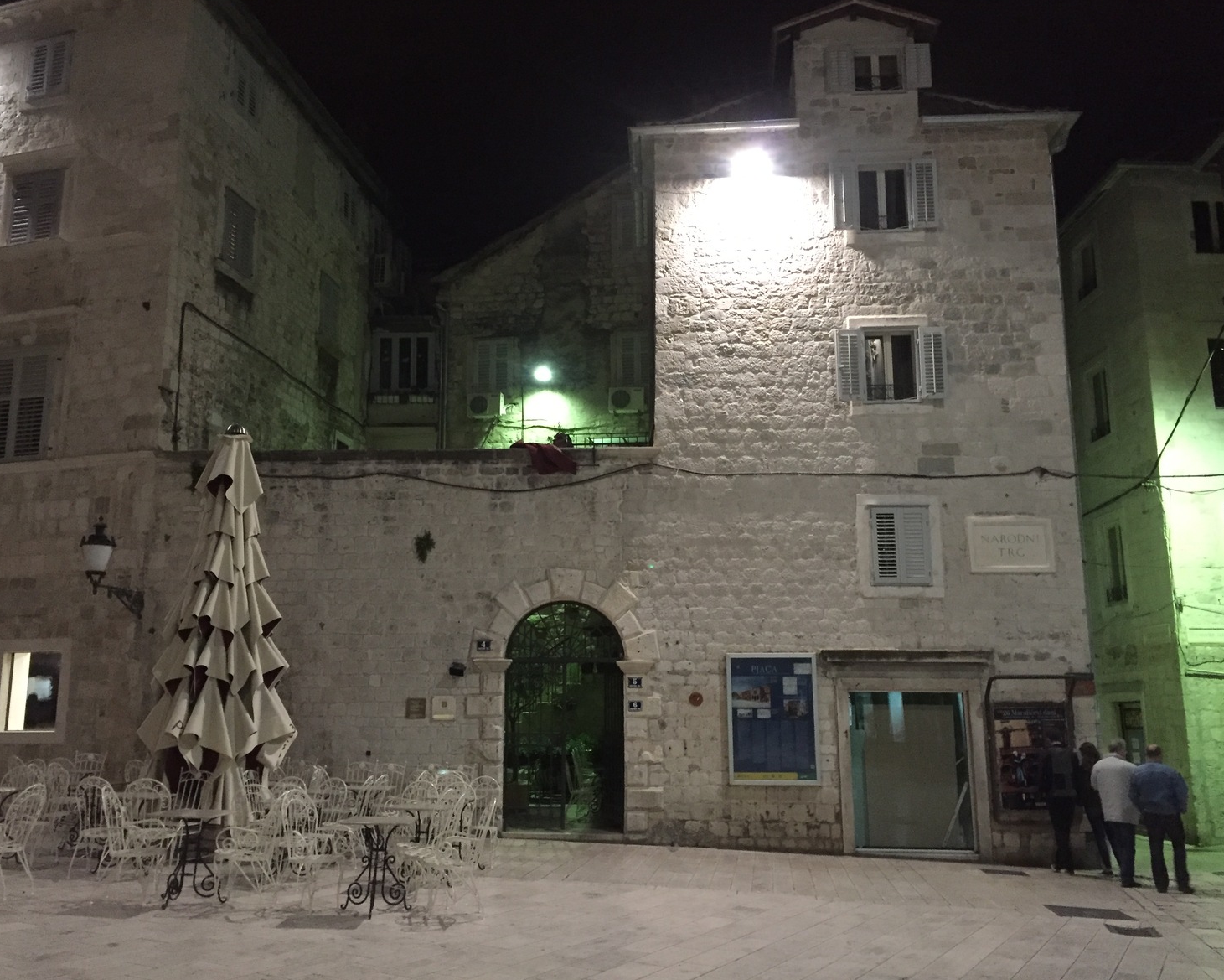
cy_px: 482
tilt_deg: +11.9
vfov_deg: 47.1
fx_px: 1123
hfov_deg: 57.2
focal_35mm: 31
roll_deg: +0.5
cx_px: 607
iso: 400
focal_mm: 4.15
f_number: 2.2
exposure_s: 1/17
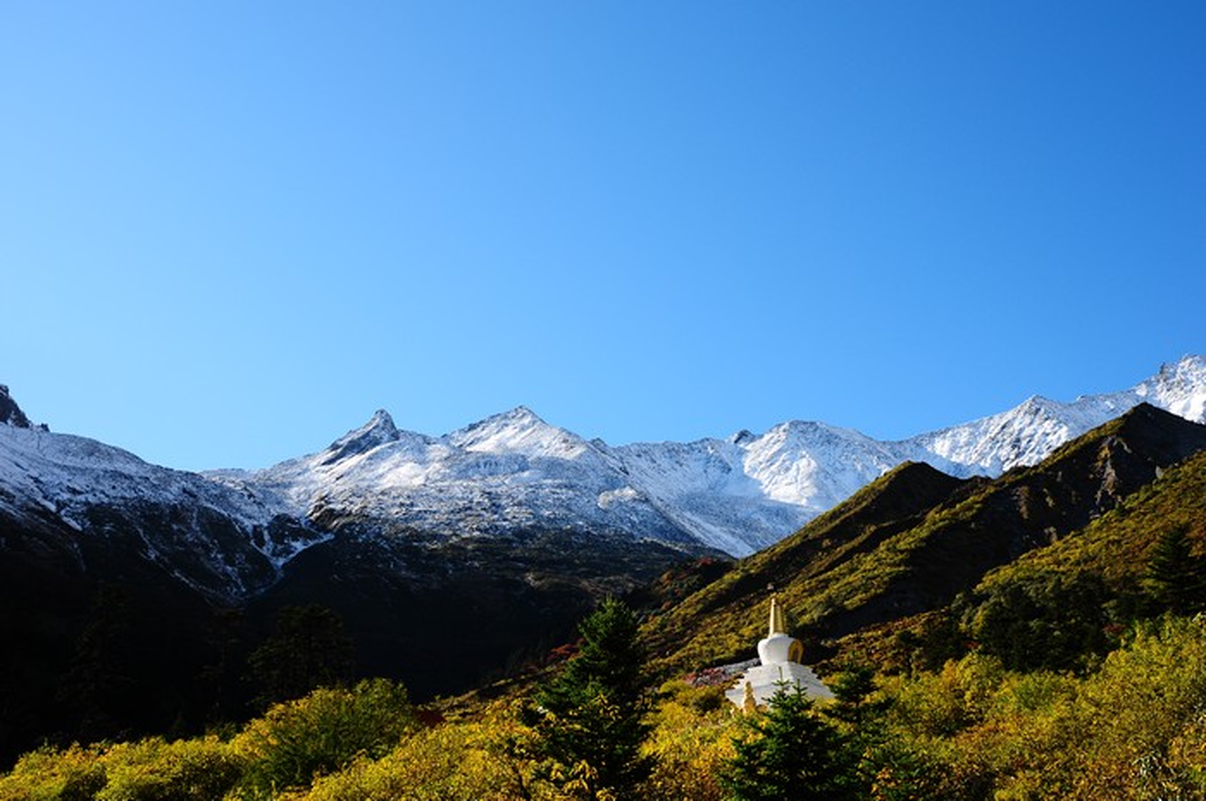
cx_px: 603
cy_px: 400
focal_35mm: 45
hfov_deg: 43.6
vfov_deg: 29.8
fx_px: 1506
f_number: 7.1
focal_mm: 30
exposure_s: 1/200
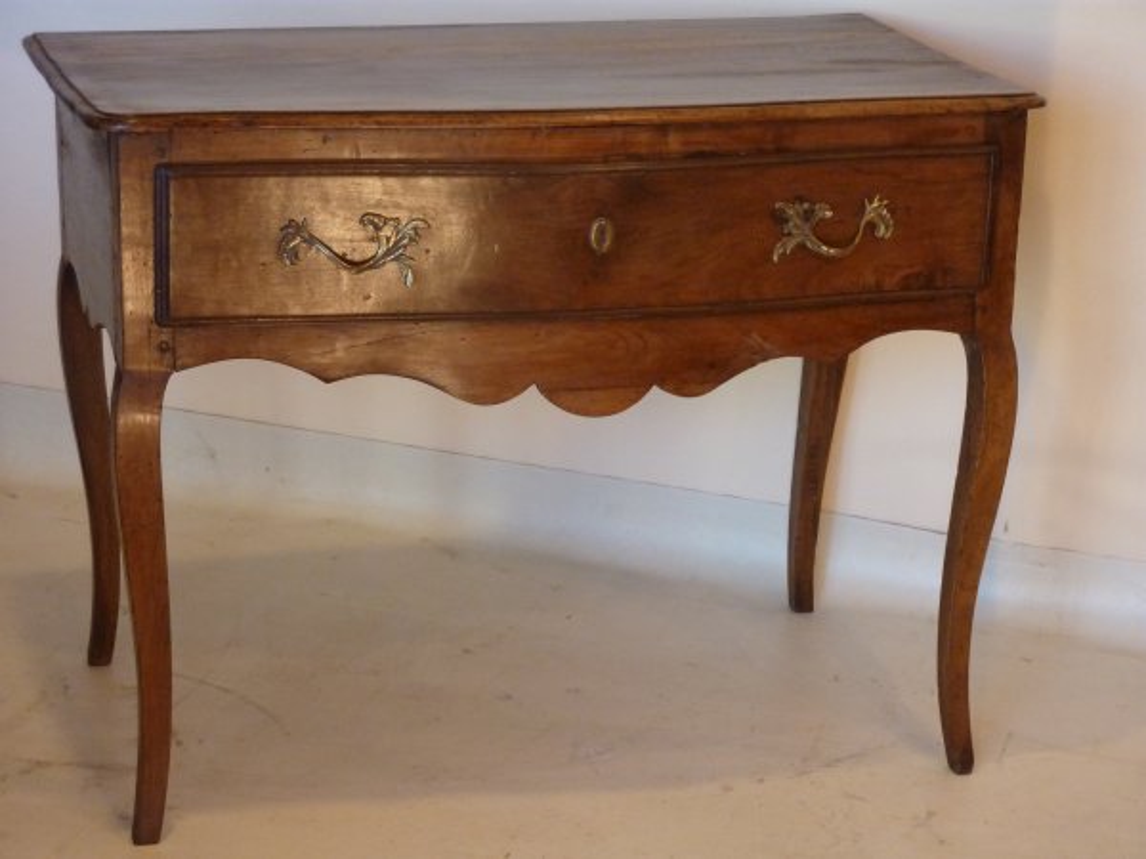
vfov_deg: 16.4
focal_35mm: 90
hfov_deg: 21.8
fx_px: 2980
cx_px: 573
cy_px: 430
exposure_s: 1/40
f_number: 4.3
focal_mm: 14.7
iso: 400
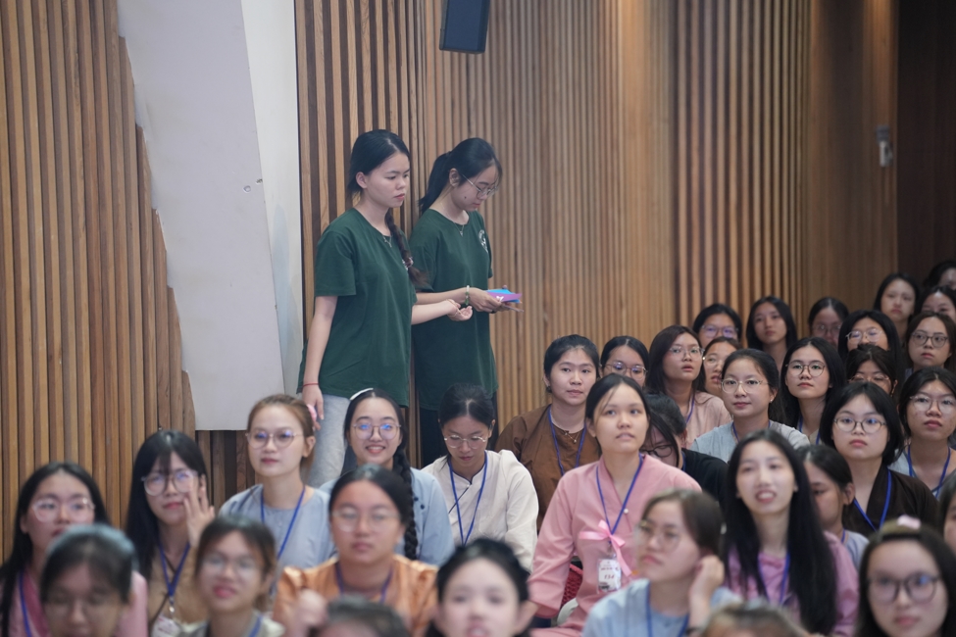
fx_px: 3983
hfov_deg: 13.7
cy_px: 318
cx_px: 478
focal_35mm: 150
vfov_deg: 9.1
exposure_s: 1/125
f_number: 2.8
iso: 2500
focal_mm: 150
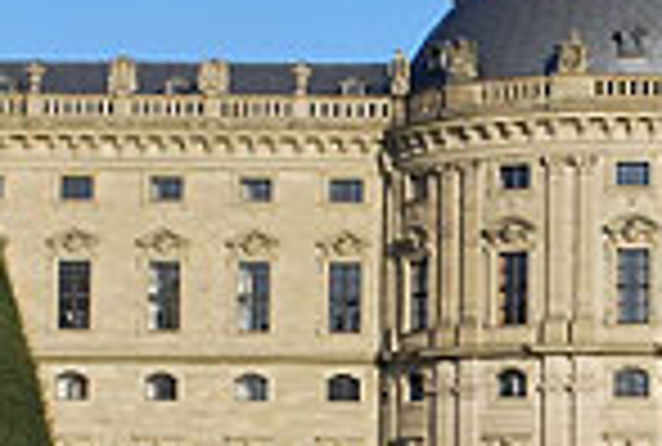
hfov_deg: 17.0
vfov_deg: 11.5
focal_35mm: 119
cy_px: 396
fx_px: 2195
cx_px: 572
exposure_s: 1/250
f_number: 8
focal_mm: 26
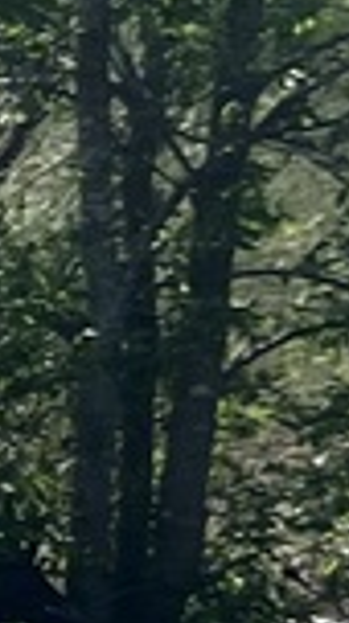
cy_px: 598
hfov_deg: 3.6
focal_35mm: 269
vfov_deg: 8.0
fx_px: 4445
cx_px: -2041
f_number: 1.5
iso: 50
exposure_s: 1/3968
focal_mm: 5.7
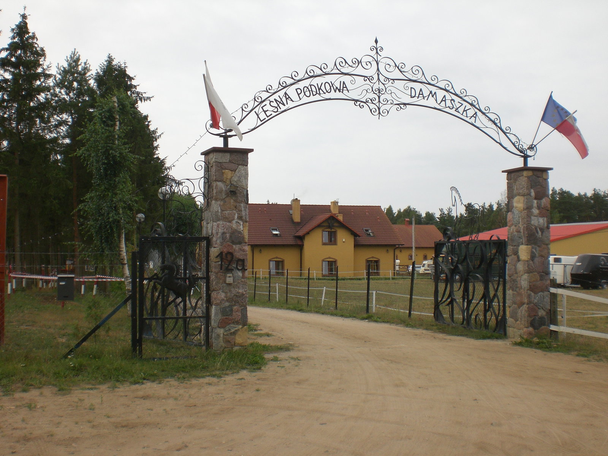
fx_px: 667
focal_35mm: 38
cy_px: 228
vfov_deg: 37.7
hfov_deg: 49.0
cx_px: 304
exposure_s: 1/400
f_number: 4.4
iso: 50
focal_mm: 6.3
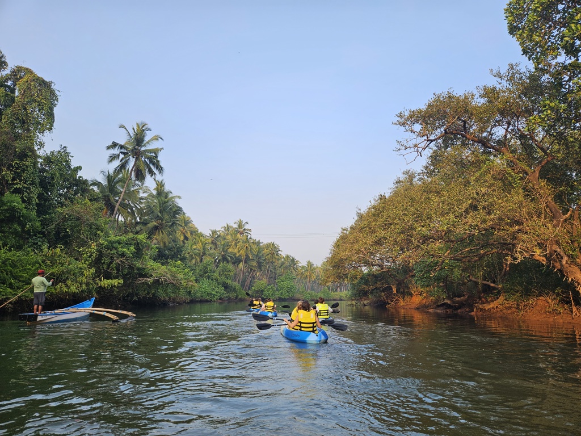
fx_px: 386
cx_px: 290
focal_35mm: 23
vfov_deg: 58.9
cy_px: 218
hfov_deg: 73.9
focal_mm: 5.4
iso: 25
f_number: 1.8
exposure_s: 1/434
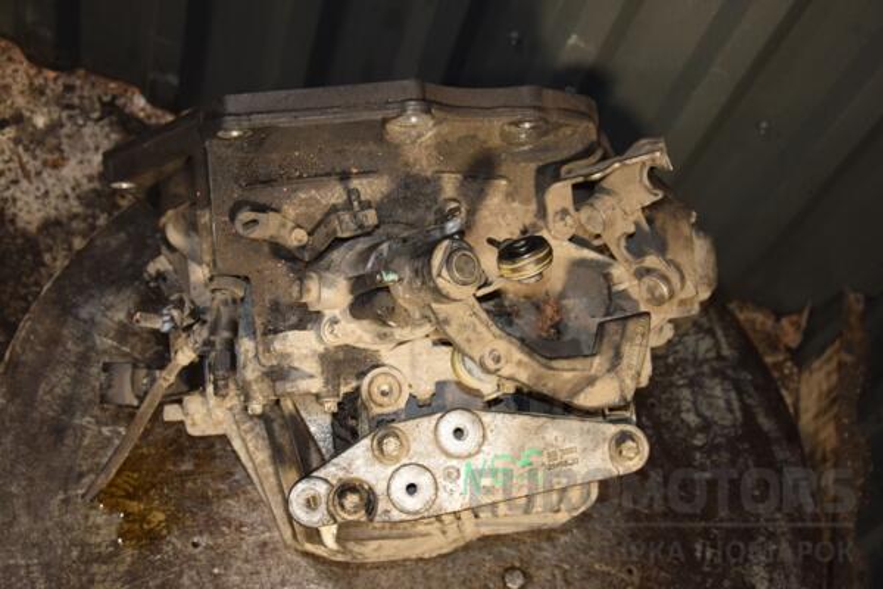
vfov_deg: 22.6
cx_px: 442
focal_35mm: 60
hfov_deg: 33.4
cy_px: 294
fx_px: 1472
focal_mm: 40
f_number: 4.8
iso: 800
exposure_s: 1/100
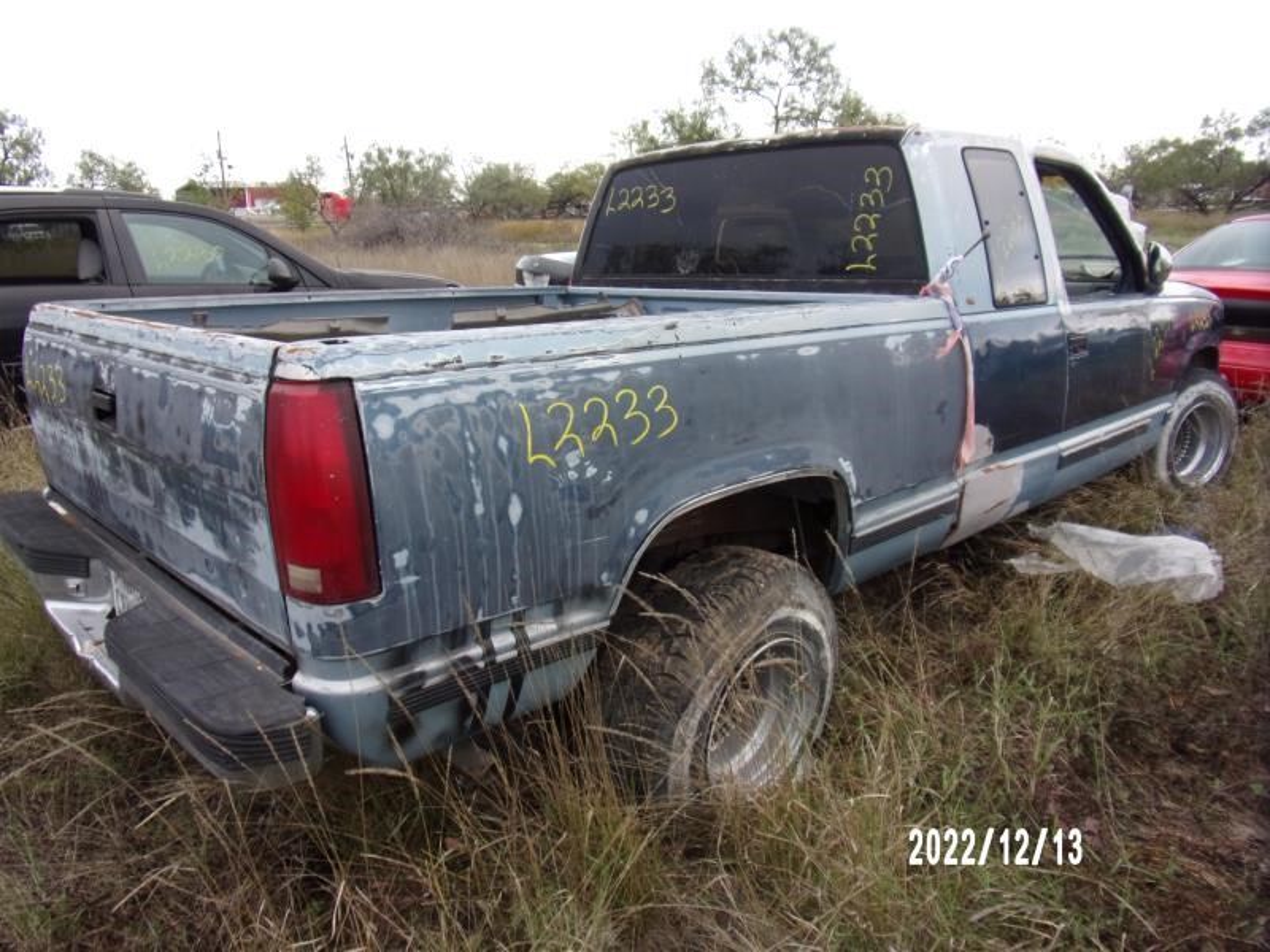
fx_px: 881
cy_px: 476
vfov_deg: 56.8
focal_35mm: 24
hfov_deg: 71.6
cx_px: 635
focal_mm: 4.3
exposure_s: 1/70
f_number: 3.3
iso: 80
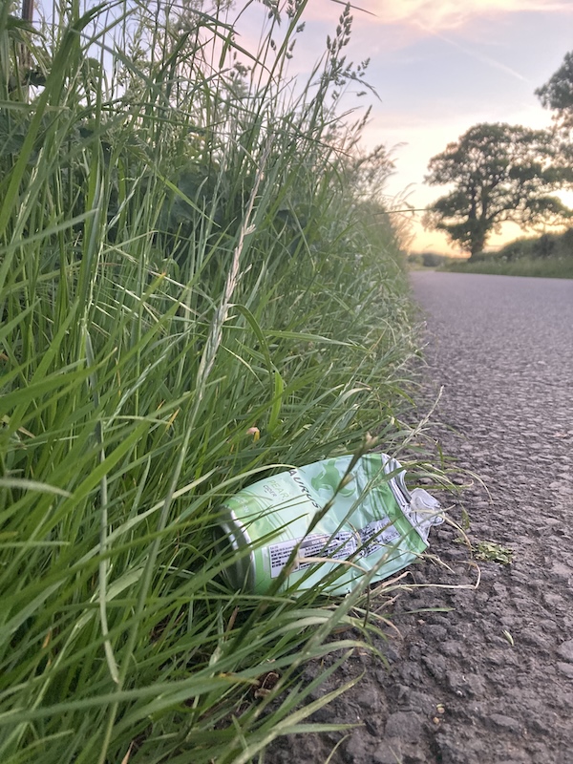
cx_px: 286
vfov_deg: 63.4
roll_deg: -1.2
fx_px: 618
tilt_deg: -9.4
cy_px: 382
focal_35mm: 28
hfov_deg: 49.7
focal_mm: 3.99
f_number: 1.8
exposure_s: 1/60
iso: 250
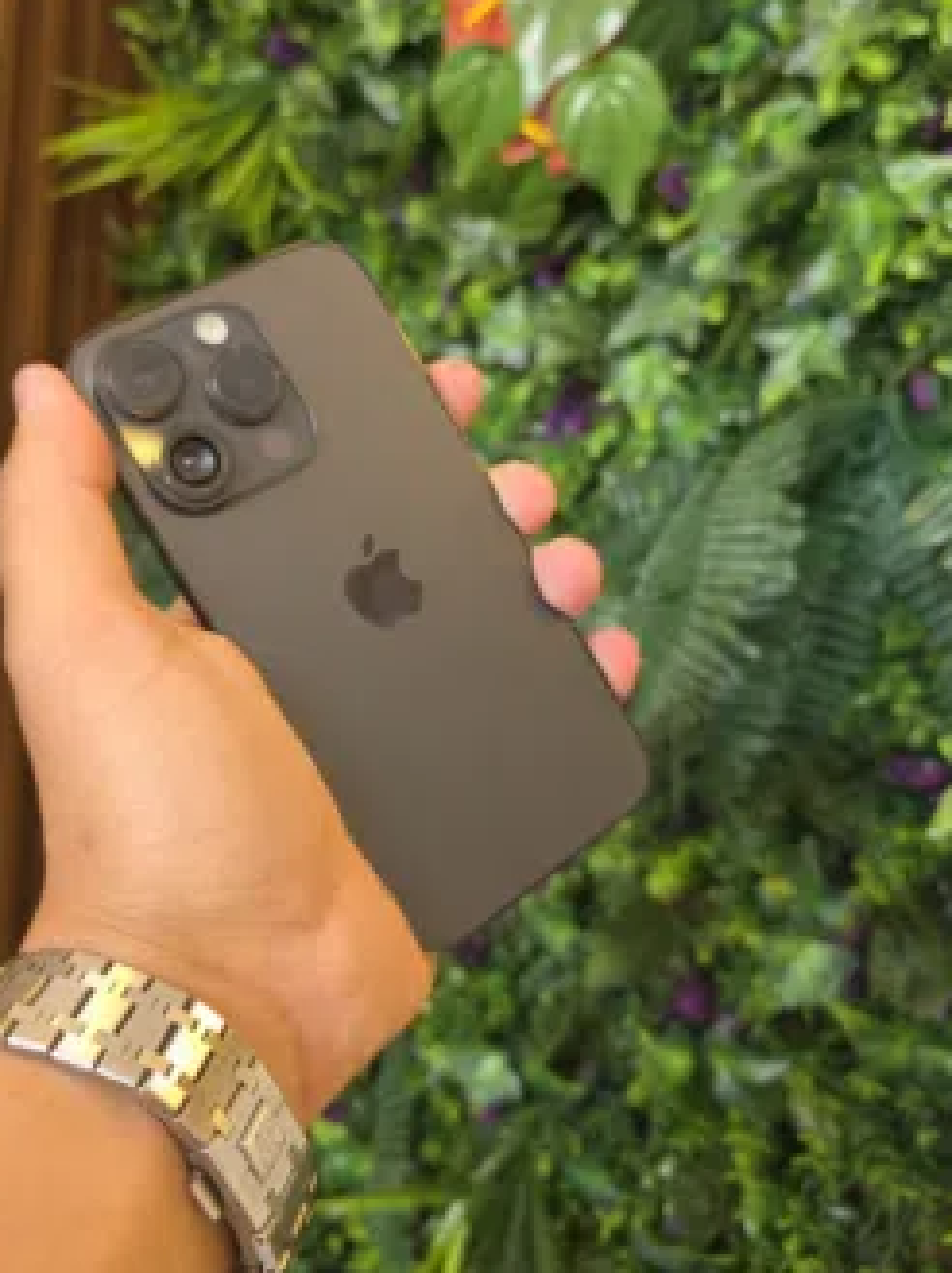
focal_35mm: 28
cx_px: 464
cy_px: 627
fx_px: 1029
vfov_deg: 63.5
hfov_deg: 49.7
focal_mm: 6.3
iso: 40
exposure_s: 1/100
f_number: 1.7
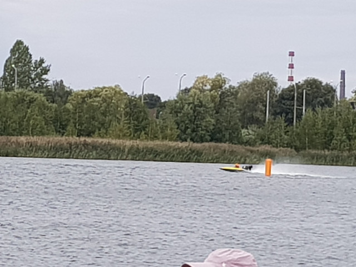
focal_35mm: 26
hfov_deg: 67.3
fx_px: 267
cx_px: 178
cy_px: 134
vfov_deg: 53.1
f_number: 1.7
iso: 40
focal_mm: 4.2
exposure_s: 1/1208
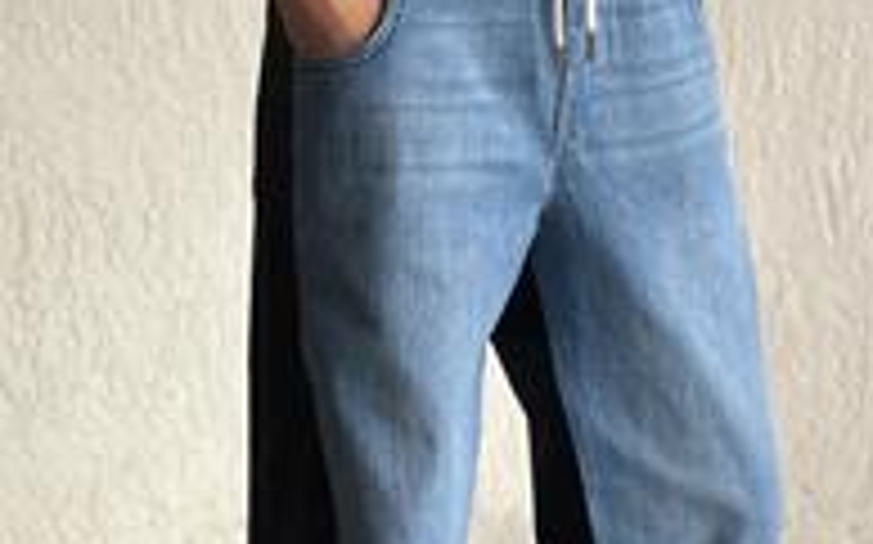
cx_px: 468
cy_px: 441
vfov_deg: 11.6
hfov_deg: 18.6
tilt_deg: -33.2
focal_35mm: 112
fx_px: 2663
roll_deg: -0.7
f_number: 1.78
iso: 125
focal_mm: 6.86
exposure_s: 1/95
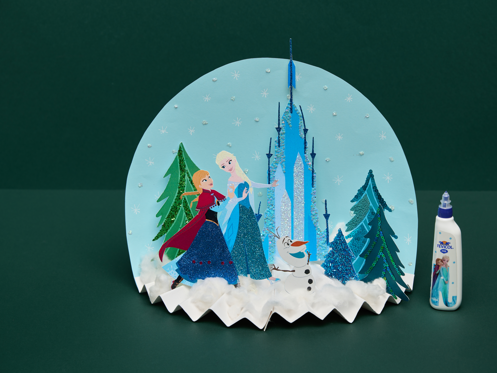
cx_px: 277
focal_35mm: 82
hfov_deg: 23.8
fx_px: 1177
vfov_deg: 18.0
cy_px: 187
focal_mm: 75
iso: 125
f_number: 8
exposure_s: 1/100
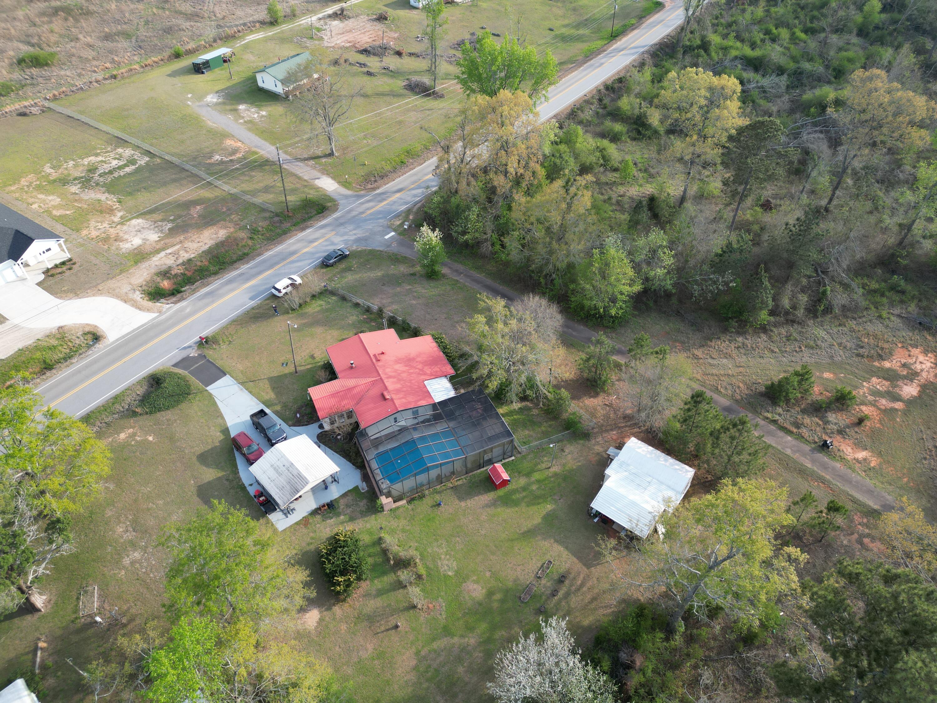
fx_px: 650
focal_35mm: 24
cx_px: 468
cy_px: 352
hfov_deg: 71.6
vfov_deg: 56.8
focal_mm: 6.72
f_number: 1.7
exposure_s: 1/640
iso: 110
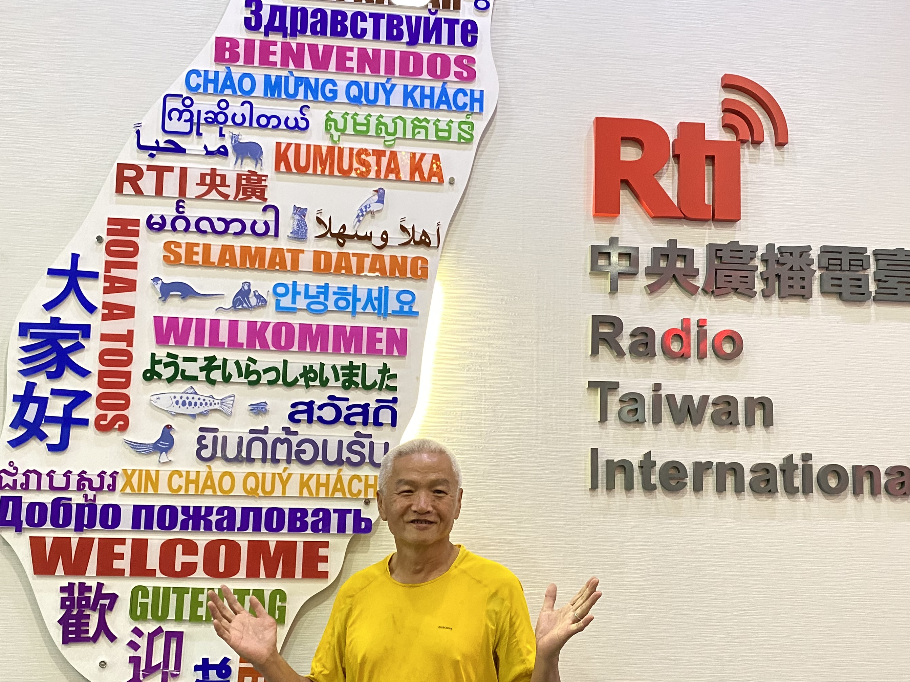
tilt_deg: +4.8
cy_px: 398
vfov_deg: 36.7
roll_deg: -1.2
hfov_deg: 47.8
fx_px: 1025
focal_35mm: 39
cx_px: 488
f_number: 1.8
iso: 320
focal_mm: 4.25
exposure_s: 1/60
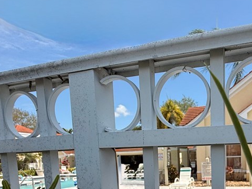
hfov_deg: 57.0
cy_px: 178
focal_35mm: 30
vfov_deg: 42.0
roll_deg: +1.8
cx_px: 189
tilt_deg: -4.1
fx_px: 218
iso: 50
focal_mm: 2.22
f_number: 2.2
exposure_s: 1/2611
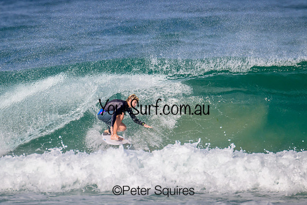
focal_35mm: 914
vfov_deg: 1.5
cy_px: 88
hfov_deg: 2.3
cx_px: 138
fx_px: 7797
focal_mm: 800
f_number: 11
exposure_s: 1/2000
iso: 720
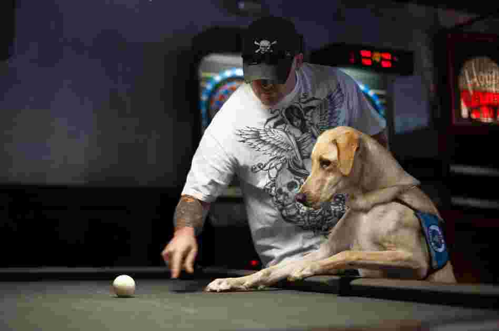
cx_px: 250
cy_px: 166
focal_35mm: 50
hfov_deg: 39.6
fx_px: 692
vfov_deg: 26.9
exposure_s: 1/80
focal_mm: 50
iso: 800
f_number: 2
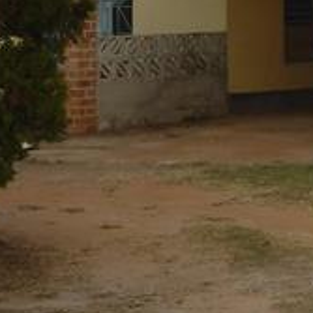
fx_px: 1432
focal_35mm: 140
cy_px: -15
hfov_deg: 11.6
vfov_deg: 12.3
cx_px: 549
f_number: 2.8
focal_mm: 5.5
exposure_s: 1/400
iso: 80
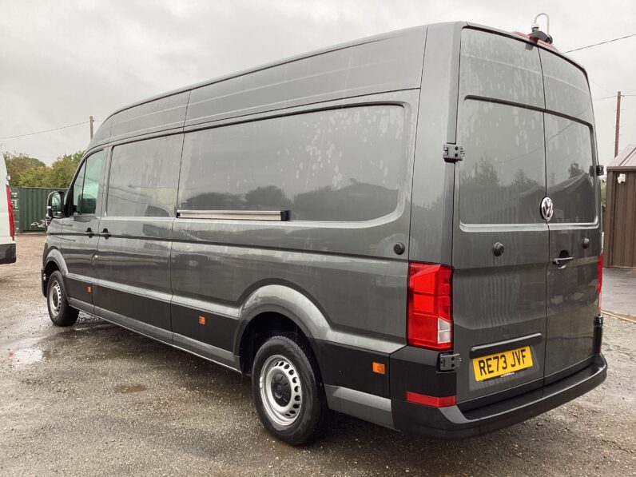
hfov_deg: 58.4
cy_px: 238
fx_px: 570
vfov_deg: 45.4
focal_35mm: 31
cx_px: 318
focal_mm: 3.3
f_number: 2.4
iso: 50
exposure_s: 1/120
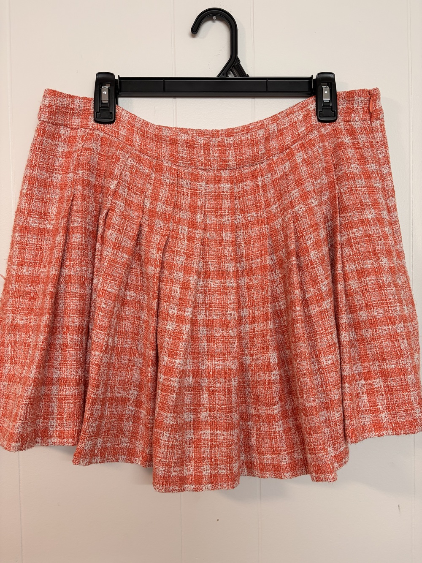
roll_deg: +1.1
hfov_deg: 53.1
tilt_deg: -0.8
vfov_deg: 67.3
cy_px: 282
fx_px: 423
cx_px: 211
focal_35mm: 26
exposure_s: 1/60
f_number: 1.6
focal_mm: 5.96
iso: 125
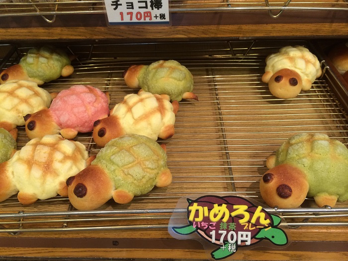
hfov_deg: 60.0
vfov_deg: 46.8
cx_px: 174
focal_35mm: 30
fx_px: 302
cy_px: 130
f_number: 2.2
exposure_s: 1/33
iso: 80
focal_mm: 4.12
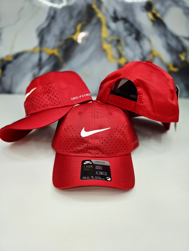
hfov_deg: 58.9
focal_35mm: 23
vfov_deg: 73.9
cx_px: 94
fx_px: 167
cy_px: 126
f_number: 1.7
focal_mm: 6.3
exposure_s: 1/101
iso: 64
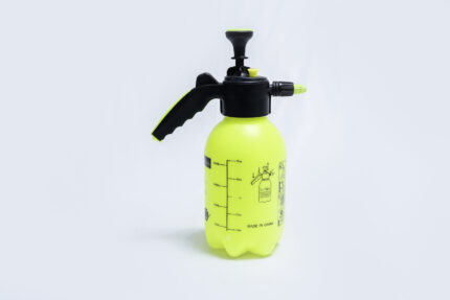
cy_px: 150
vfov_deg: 32.7
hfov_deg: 47.4
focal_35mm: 41
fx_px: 513
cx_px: 225
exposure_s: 1/200
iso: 3200
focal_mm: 41
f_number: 9
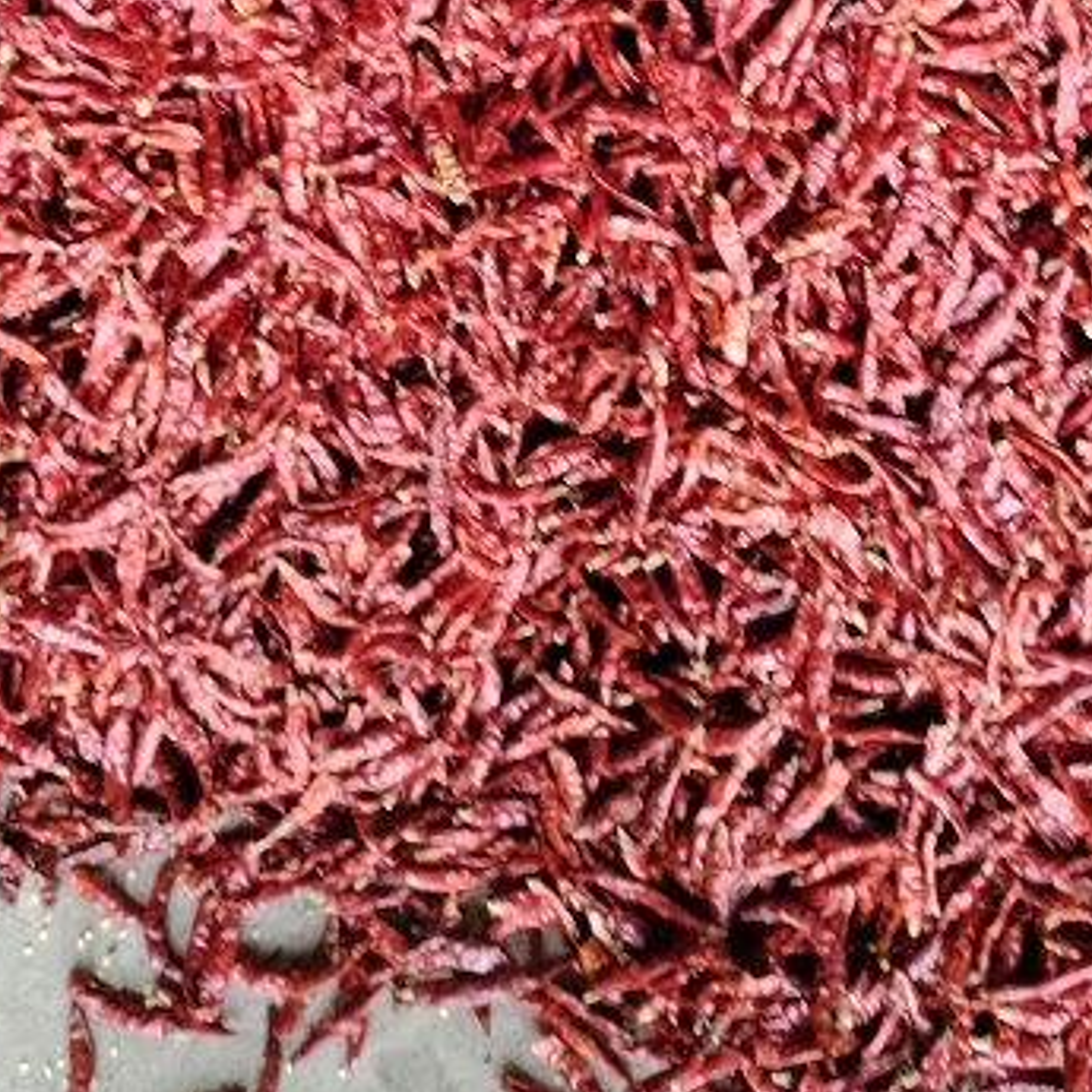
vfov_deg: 20.7
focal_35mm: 71
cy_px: -546
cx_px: 611
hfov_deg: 24.3
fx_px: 2534
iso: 420
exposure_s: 1/33.3
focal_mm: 4.25
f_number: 1.8
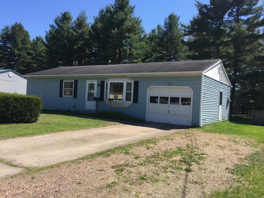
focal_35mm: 29
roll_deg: -4.5
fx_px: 221
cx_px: 132
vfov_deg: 48.2
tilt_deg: -0.6
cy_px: 99
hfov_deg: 61.7
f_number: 2.2
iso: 32
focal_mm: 4.15
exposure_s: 1/1276
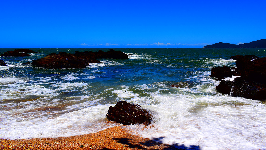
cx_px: 135
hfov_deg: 66.1
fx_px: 205
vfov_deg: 40.2
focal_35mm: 29
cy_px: 67
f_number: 13
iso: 200
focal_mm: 18
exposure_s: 1/640
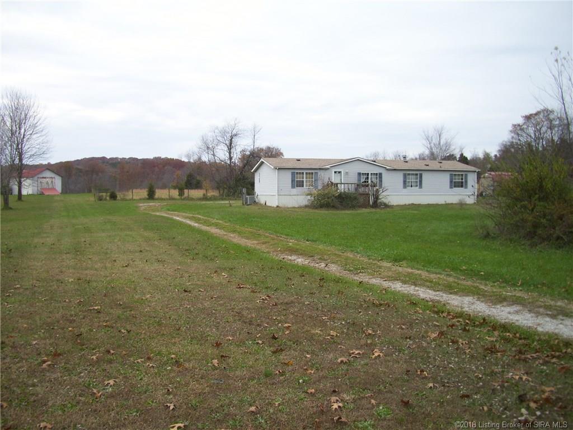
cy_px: 215
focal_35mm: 34
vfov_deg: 41.8
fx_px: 563
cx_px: 286
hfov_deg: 54.0
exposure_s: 1/320
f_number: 2.9
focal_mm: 5.7
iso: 80
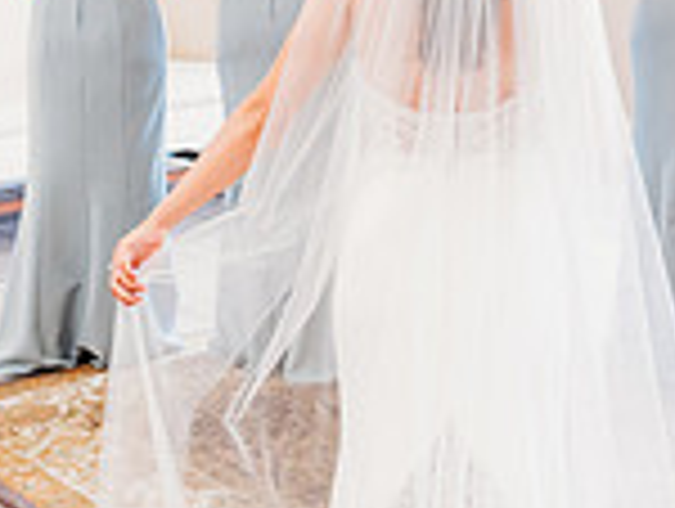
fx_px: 1738
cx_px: 482
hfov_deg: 21.8
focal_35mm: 89
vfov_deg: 16.1
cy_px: -61
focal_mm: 24
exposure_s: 1/160
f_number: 2.5
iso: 640
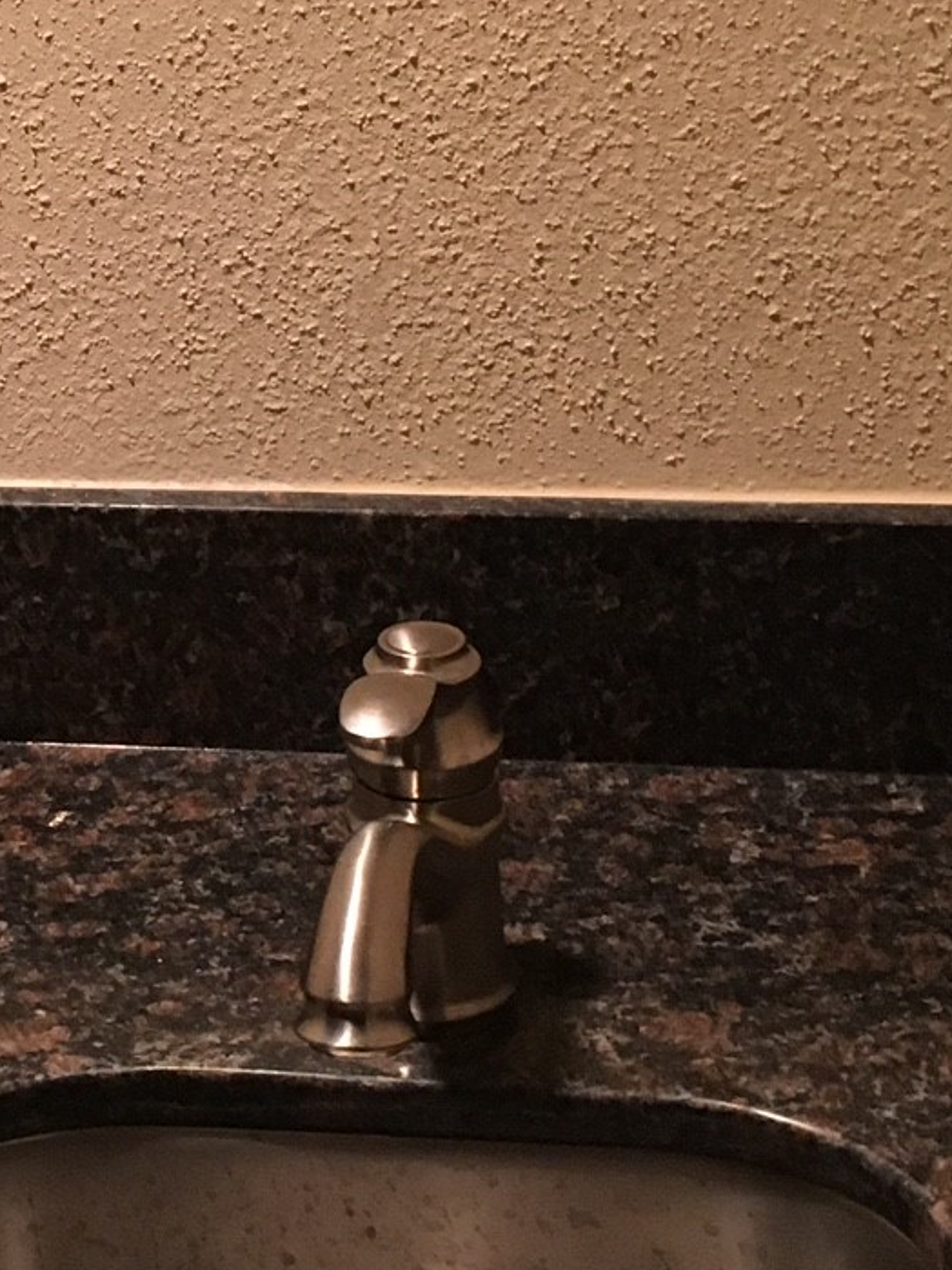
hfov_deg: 17.0
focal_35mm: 85
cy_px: 587
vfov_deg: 23.0
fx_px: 3118
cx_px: 13
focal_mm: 4.15
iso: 200
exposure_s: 1/17
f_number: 2.2
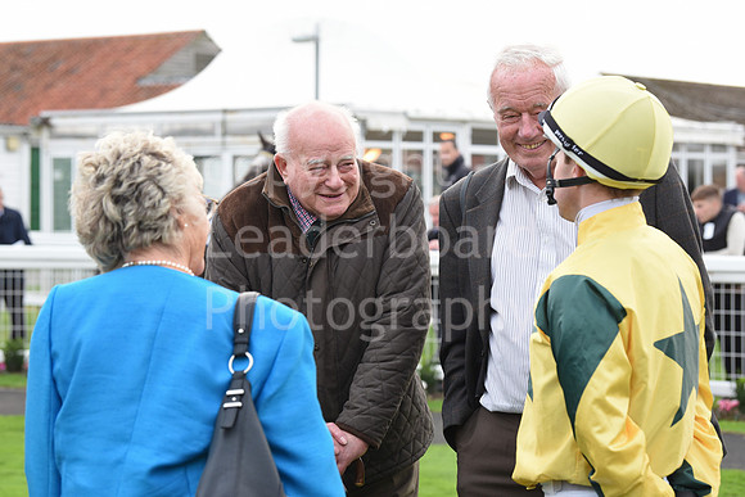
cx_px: 372
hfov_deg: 20.8
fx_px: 2028
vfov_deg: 14.0
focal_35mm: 98
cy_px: 248
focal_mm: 98
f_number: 5.6
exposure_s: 1/320
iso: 1000
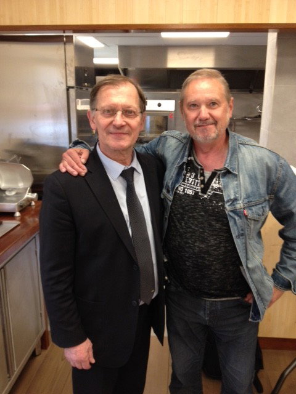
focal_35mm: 35
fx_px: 399
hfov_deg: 40.7
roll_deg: -0.5
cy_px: 197
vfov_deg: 52.6
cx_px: 148
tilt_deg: -12.8
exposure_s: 1/20
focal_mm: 4.28
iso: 64
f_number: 2.4
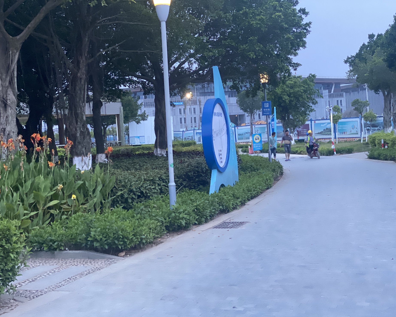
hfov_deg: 34.1
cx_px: 190
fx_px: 645
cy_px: 161
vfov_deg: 27.6
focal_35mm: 55
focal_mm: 6
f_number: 2
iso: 400
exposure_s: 1/33
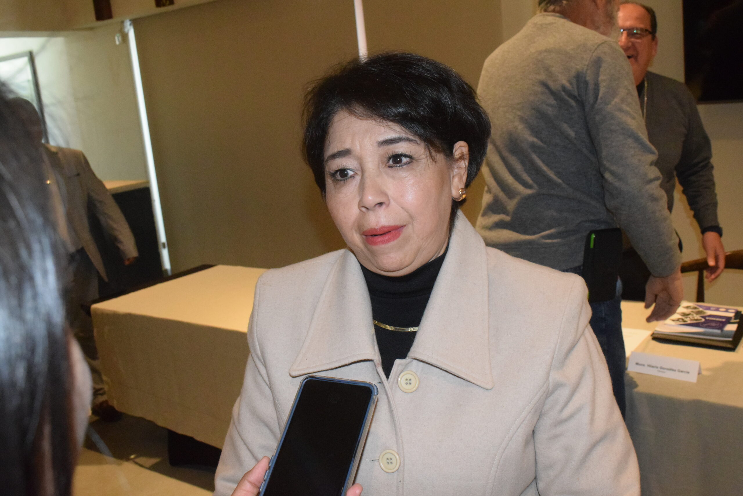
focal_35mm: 36
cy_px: 248
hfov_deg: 53.1
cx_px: 372
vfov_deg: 36.9
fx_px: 743
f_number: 7.1
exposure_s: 1/160
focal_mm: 24
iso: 6400
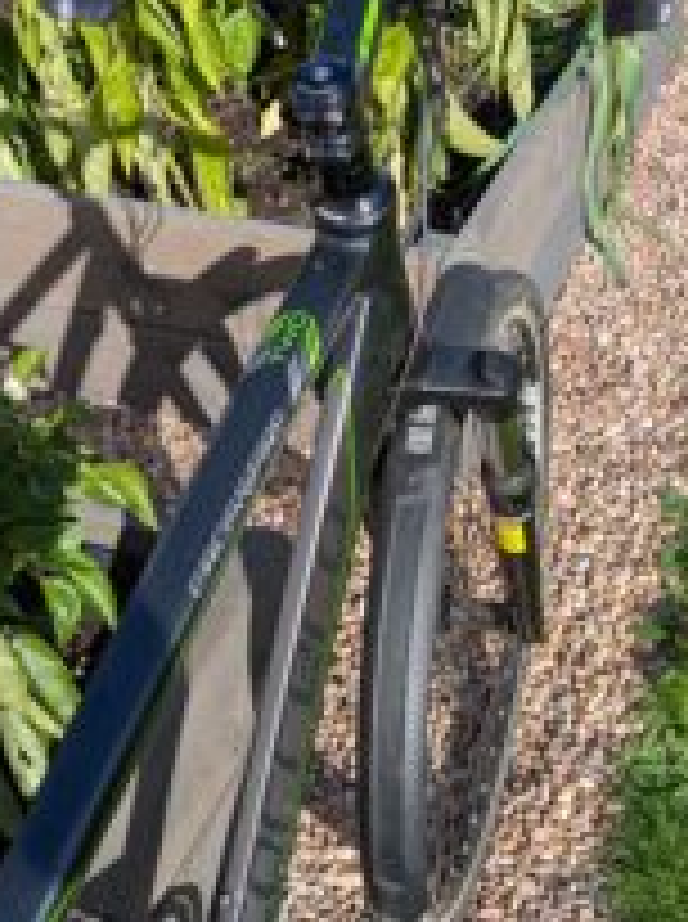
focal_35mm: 44
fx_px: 1170
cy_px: 513
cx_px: 405
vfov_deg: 42.9
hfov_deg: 32.7
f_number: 1.89
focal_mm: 5.43
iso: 45
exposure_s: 1/1205
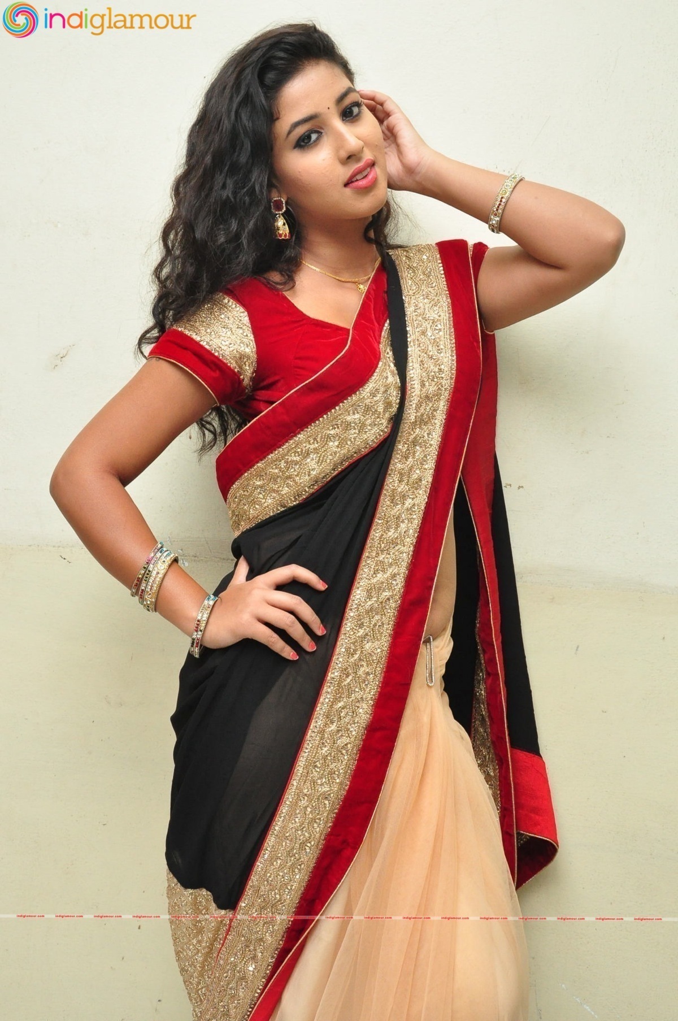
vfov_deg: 35.1
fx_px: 1614
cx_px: 339
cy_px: 510
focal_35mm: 57
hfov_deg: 23.7
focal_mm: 38
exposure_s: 1/125
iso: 1600
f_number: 7.1
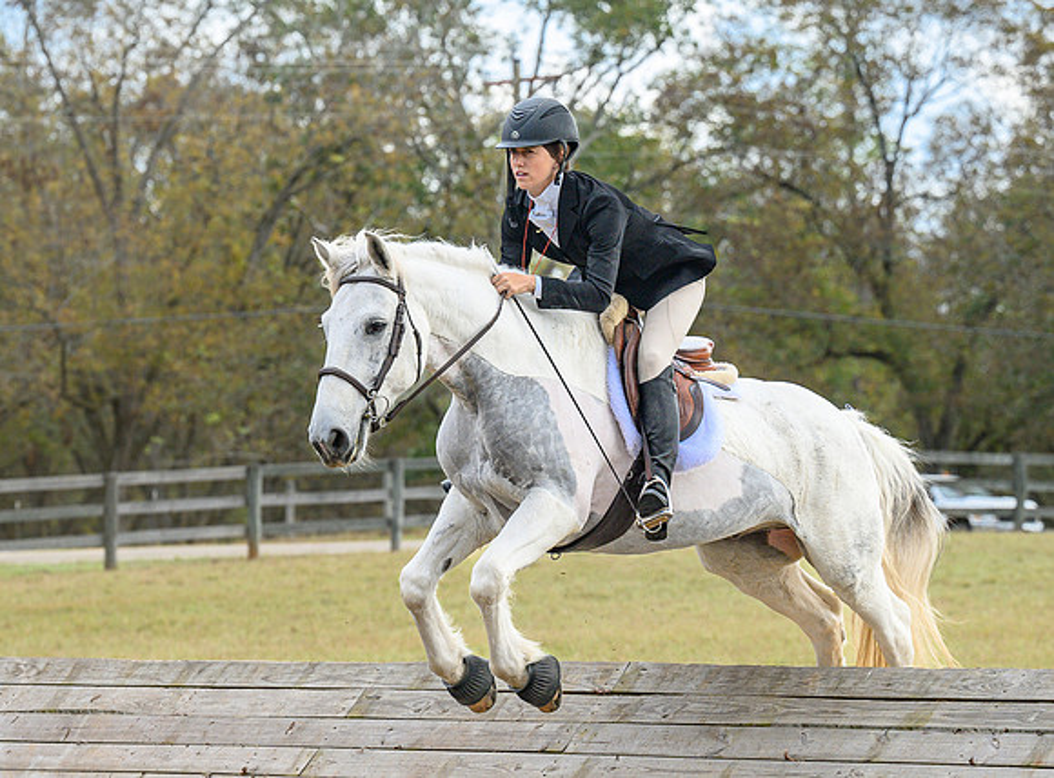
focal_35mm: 161
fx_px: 4861
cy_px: 525
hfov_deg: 12.4
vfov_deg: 9.1
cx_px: 360
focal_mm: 90
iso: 640
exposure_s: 1/1000
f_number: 3.5
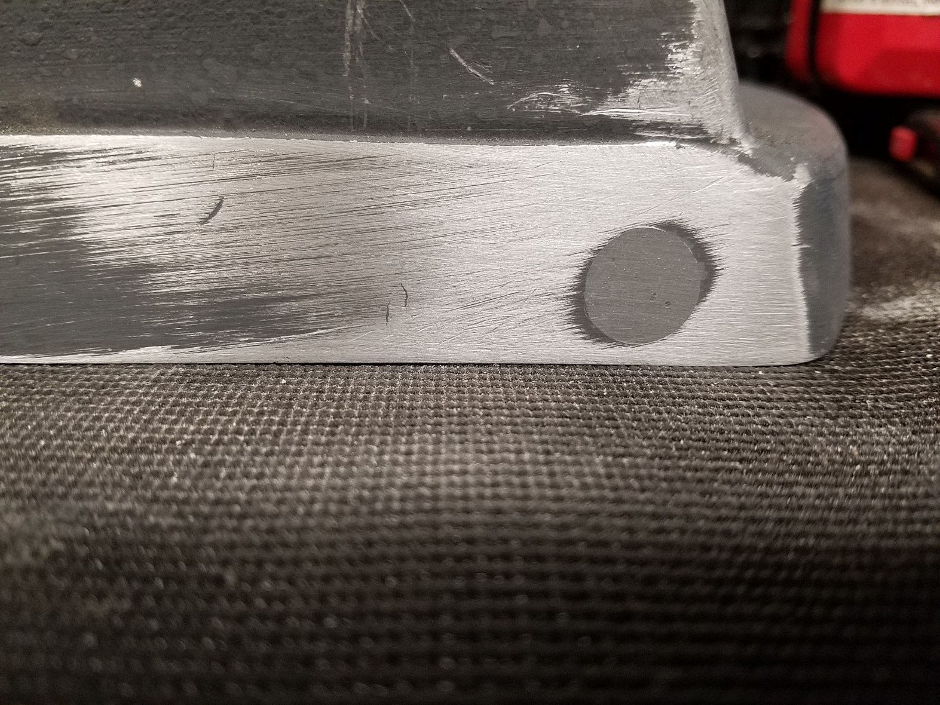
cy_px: 352
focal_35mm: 26
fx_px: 706
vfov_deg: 53.1
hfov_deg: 67.3
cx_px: 470
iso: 160
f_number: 1.7
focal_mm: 4.2
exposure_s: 1/40
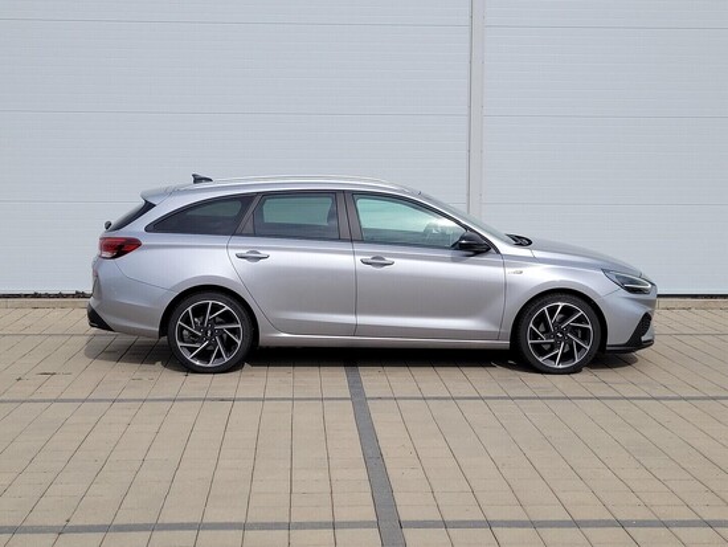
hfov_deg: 67.3
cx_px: 364
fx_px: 547
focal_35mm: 26
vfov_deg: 53.1
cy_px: 274
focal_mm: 5.4
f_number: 1.8
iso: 40
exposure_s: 1/3177
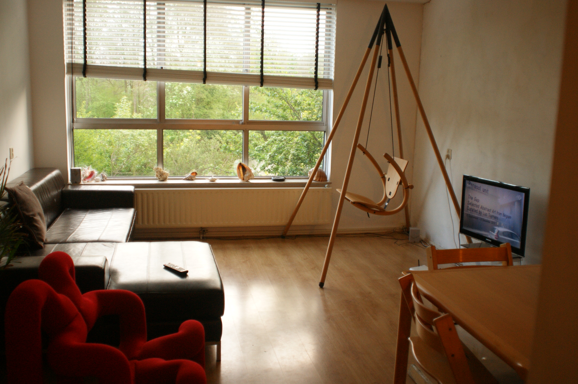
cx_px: 279
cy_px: 190
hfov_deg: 58.8
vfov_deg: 41.0
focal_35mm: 32
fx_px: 513
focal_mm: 20
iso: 400
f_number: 2.8
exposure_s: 1/20
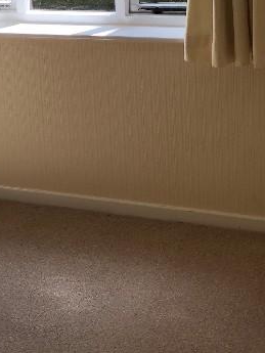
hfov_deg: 17.4
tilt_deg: -12.3
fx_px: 847
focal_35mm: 83
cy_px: 27
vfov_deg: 22.9
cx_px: 3
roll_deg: +4.5
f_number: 1.8
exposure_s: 1/221
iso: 20
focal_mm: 3.99
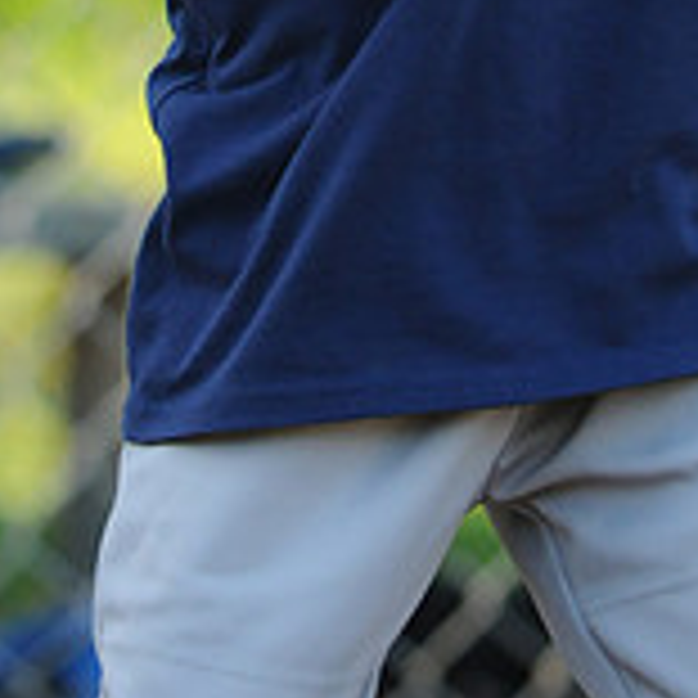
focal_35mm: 1426
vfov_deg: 1.2
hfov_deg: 1.2
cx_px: 394
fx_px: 32531
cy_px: -473
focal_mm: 300
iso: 800
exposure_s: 1/640
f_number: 4
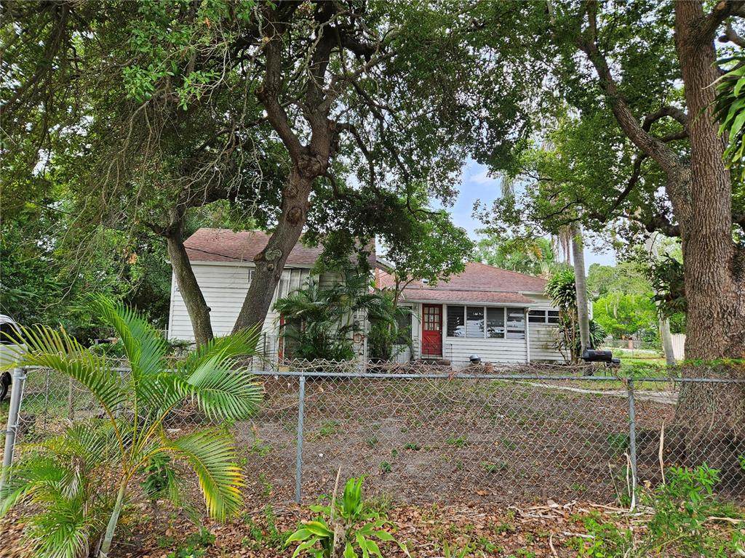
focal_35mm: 23
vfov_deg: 58.9
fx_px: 495
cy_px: 279
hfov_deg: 73.9
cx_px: 372
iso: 32
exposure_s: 1/180
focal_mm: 5.4
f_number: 1.8
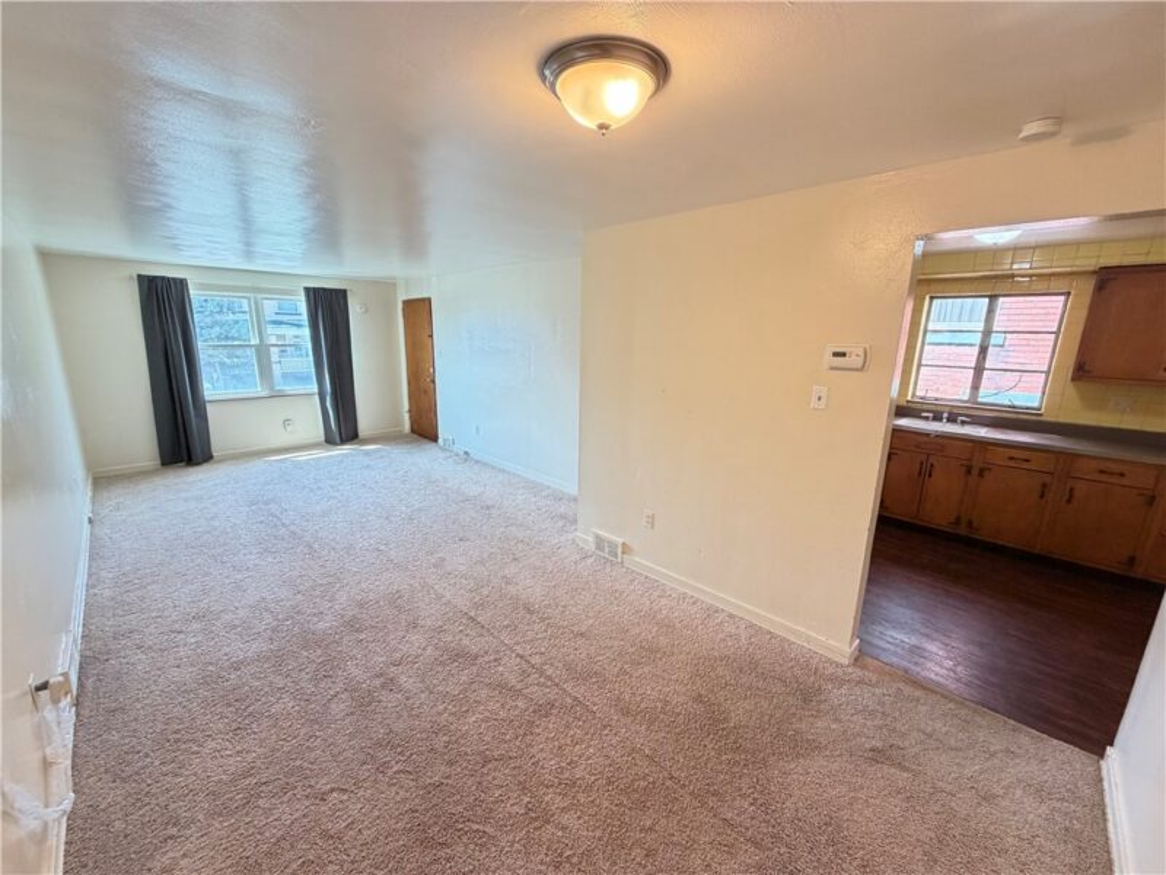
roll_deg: -0.8
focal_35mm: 14
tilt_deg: -12.7
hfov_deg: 102.1
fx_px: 472
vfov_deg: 85.7
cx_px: 583
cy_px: 438
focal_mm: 2.22
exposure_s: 1/60
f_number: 2.2
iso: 250
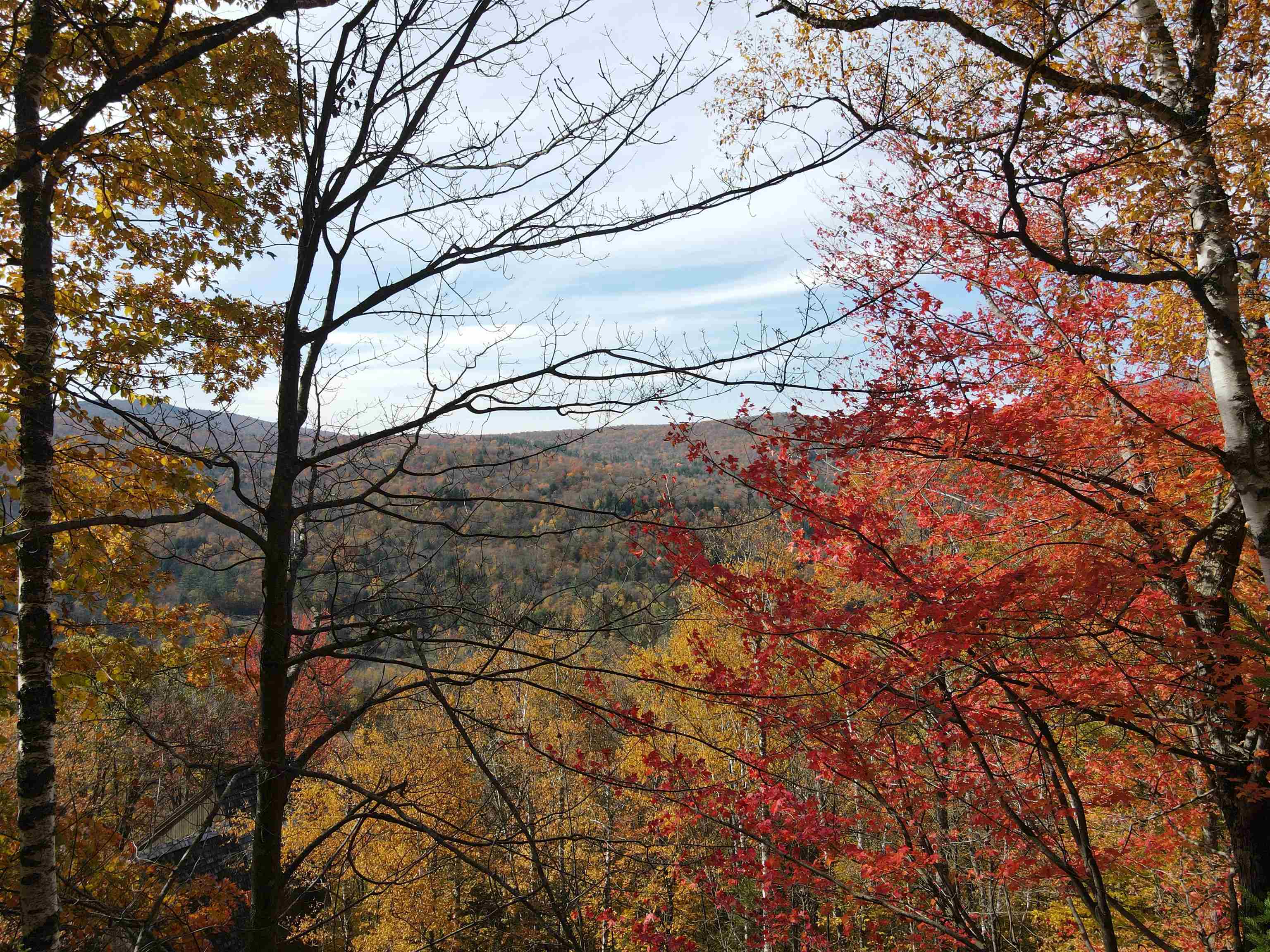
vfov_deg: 56.8
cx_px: 635
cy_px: 476
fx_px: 881
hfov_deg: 71.6
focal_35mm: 24
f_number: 2.8
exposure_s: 1/500
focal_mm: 4.5
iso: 100
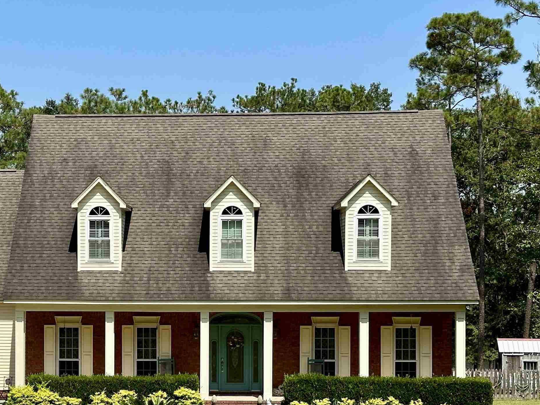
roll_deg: -0.1
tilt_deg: -1.1
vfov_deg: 18.5
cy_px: 300
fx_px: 1232
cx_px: 137
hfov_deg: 24.5
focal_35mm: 79
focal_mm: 6.86
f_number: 1.78
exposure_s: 1/3731
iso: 64
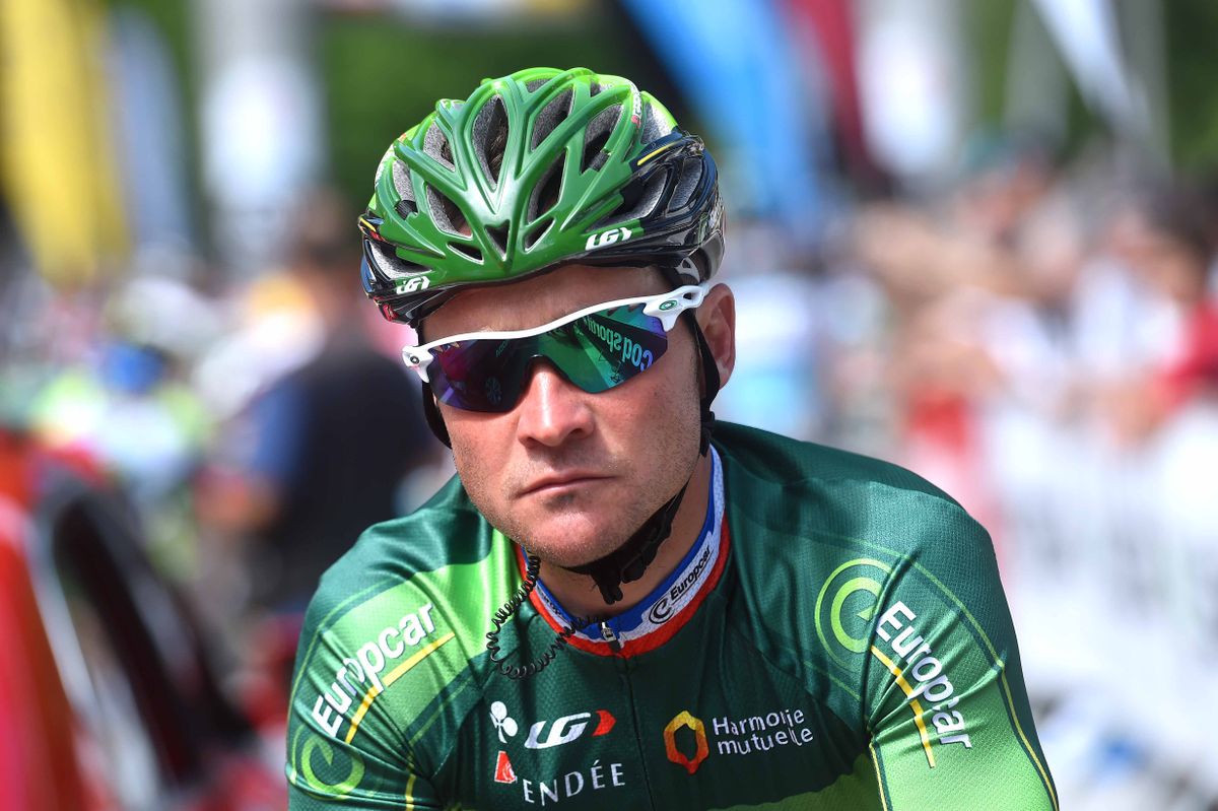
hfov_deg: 10.3
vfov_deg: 6.9
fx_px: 6764
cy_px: 406
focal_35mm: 200
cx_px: 609
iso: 320
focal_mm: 200
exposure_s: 1/1250
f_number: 5
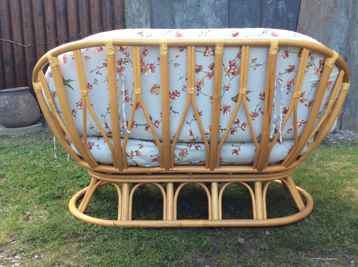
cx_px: 183
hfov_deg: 46.9
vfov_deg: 35.9
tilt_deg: -14.1
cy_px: 131
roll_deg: -0.3
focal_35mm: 40
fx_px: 413
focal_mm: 3.3
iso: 50
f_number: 2.4
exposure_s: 1/100
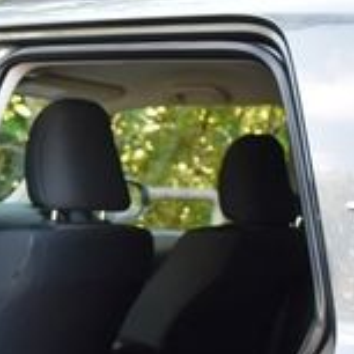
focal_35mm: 96
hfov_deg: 17.0
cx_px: -118
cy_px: 344
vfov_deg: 17.7
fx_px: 1111
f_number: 3.5
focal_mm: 18
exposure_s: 1/250
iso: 500
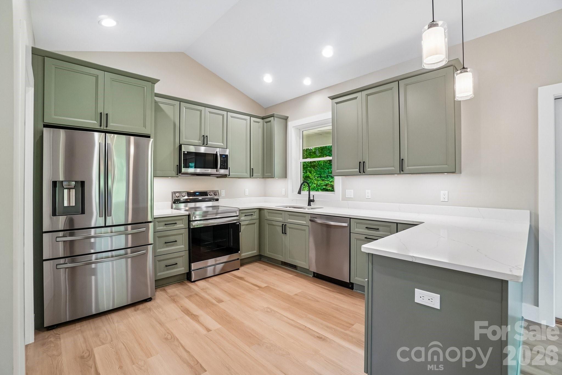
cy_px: 188
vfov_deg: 77.3
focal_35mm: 15
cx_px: 281
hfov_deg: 100.4
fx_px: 234
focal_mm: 10
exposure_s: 1/30
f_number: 8
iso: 400
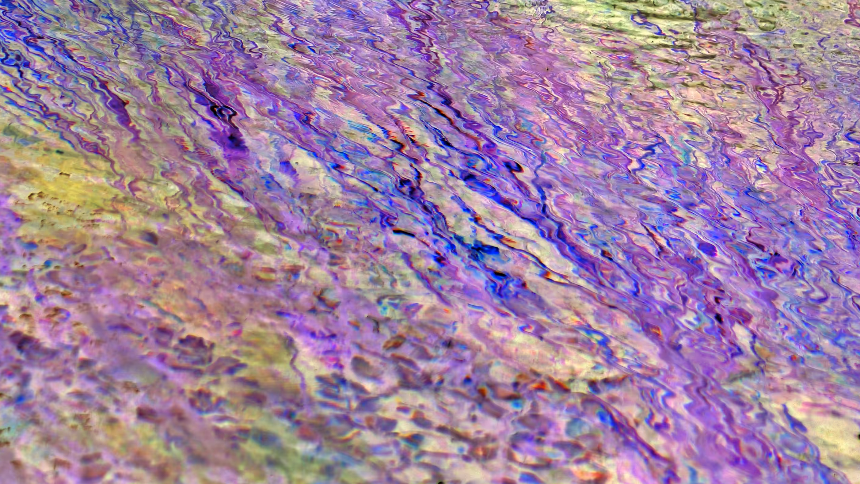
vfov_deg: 4.8
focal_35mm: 252
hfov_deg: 8.6
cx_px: 479
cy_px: 219
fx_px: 5743
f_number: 4.5
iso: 200
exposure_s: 1/80
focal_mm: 105
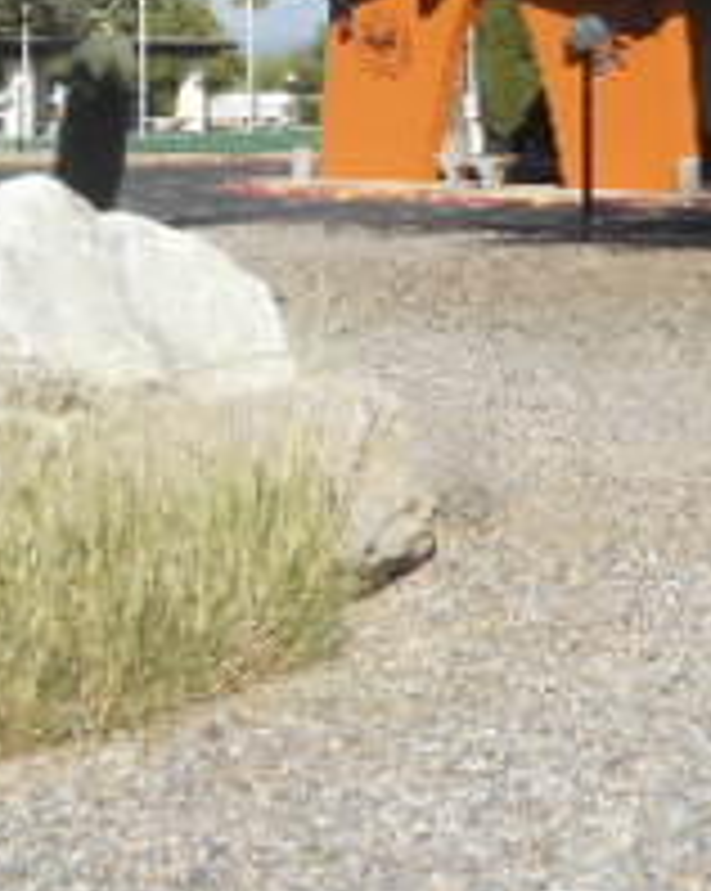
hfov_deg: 18.6
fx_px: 2081
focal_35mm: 79
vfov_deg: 23.6
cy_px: 117
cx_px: 792
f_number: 3.7
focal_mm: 4.5
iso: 80
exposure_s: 1/640
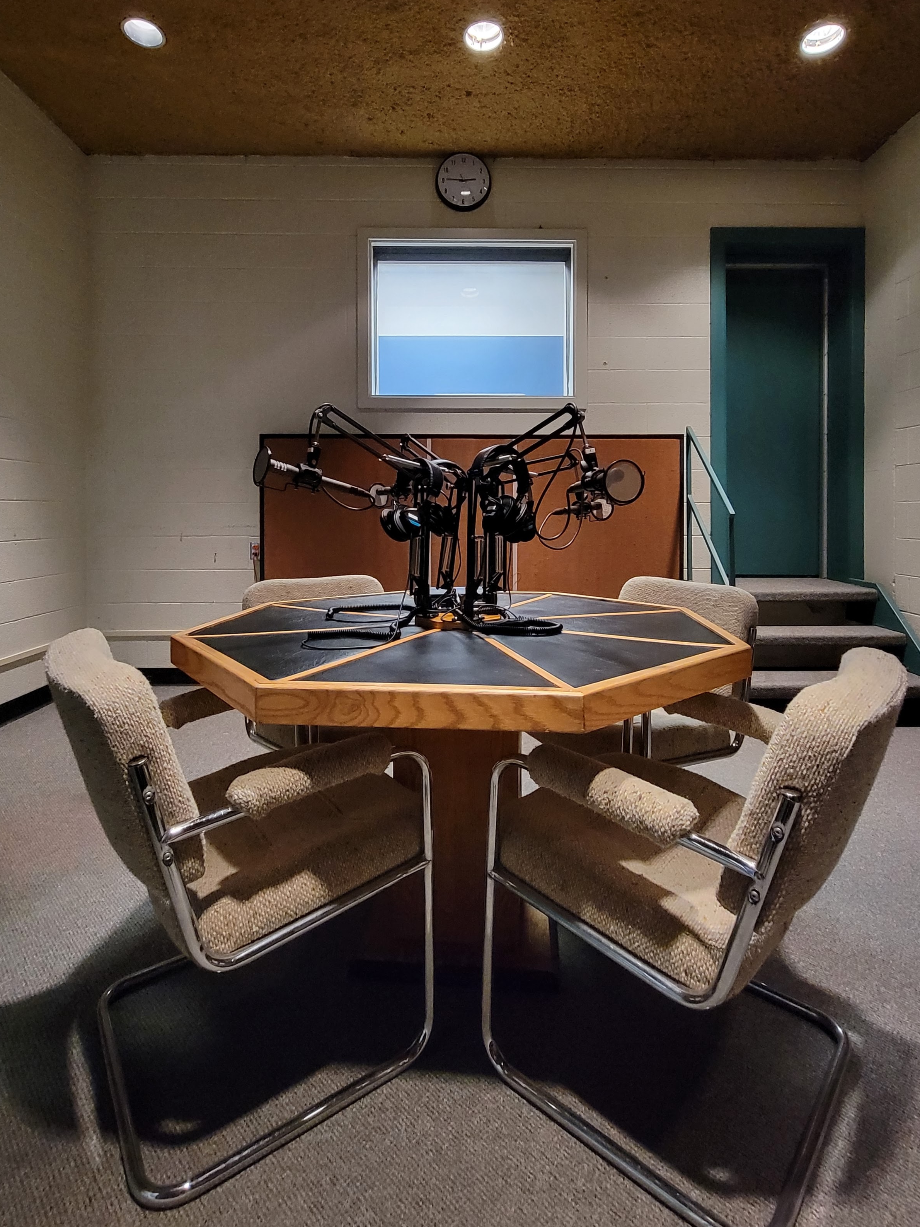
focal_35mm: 14
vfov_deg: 102.1
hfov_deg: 85.6
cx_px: 485
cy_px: 622
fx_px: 496
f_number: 2.2
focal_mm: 2.2
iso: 1000
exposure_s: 1/24
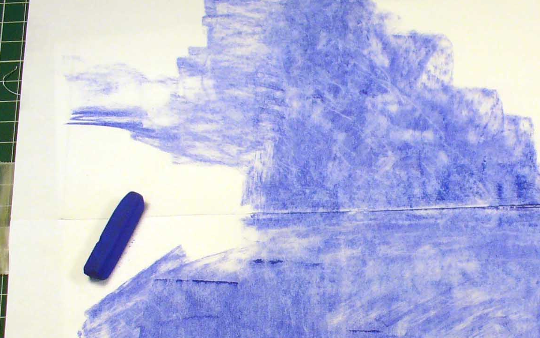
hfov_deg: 23.1
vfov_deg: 14.8
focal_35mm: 87
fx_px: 1280
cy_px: 326
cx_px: 496
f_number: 2.8
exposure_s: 1/160
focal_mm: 6.1
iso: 80
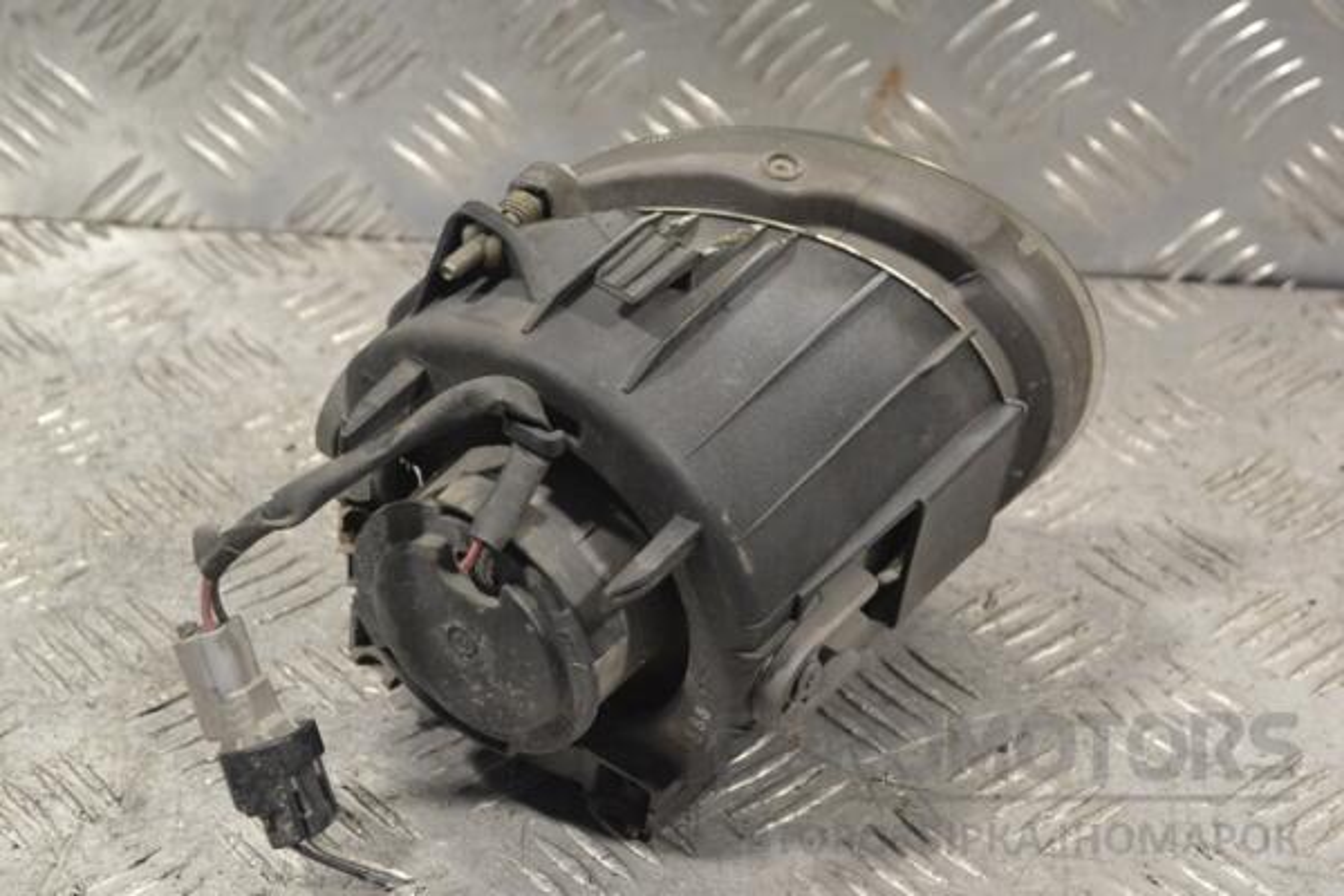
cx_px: 672
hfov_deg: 24.6
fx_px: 3080
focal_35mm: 82
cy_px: 448
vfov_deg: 16.6
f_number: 8
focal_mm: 55
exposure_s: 1/250
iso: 3200
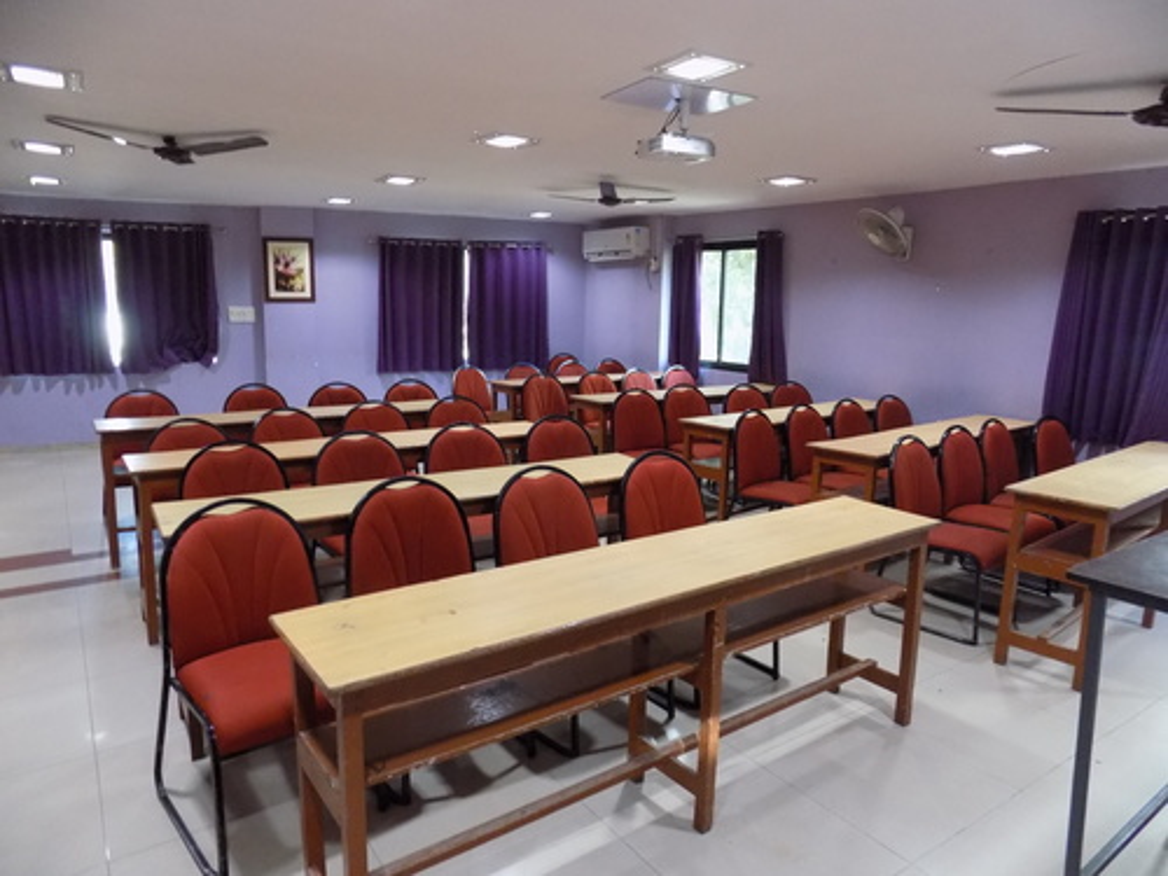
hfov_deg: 73.9
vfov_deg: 58.9
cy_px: 438
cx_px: 584
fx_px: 776
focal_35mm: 23
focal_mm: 4
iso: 400
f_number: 3.1
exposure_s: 1/10
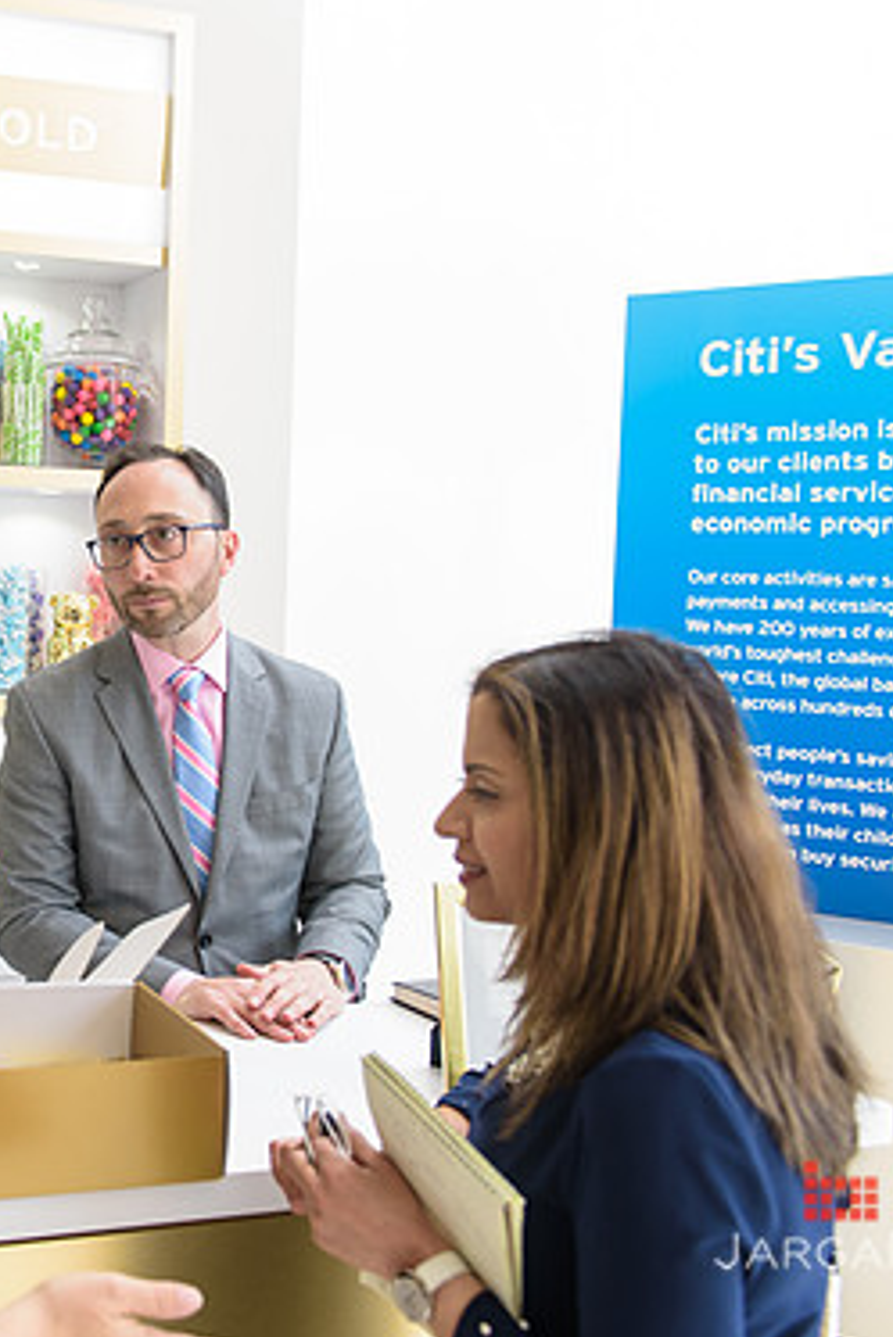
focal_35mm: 42
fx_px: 1561
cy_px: 654
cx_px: 18
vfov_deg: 46.4
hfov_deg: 29.9
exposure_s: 1/250
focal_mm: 27
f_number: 3.2
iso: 500
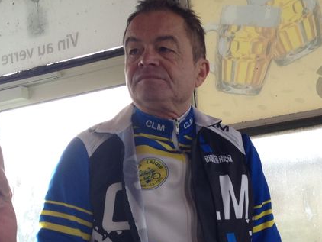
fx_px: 745
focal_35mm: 80
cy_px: 225
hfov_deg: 24.3
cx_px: 198
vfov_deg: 18.1
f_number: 2.4
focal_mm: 4.12
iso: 50
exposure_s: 1/124
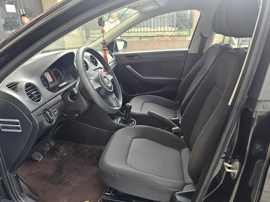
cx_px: 142
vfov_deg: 54.9
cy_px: 106
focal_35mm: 25
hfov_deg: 69.3
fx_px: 195
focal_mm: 6.3
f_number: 1.7
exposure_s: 1/100
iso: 64
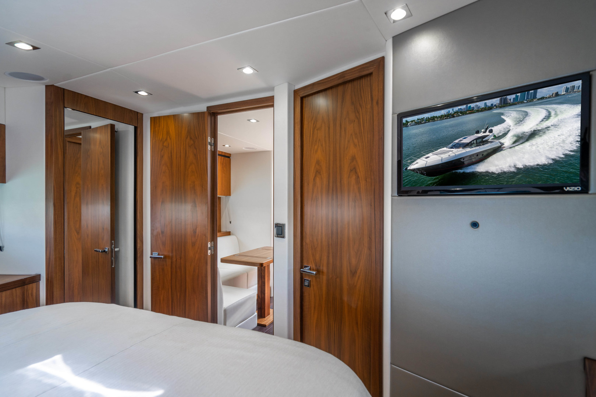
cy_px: 198
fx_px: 265
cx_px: 298
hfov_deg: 96.7
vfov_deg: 73.7
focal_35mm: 16
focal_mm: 16
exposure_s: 1/30
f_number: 5
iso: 400
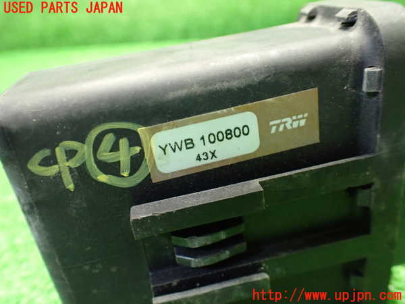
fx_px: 351
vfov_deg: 46.8
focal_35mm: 30
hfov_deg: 60.0
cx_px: 202
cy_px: 152
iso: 1000
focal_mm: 5.4
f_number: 2.3
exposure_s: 1/30
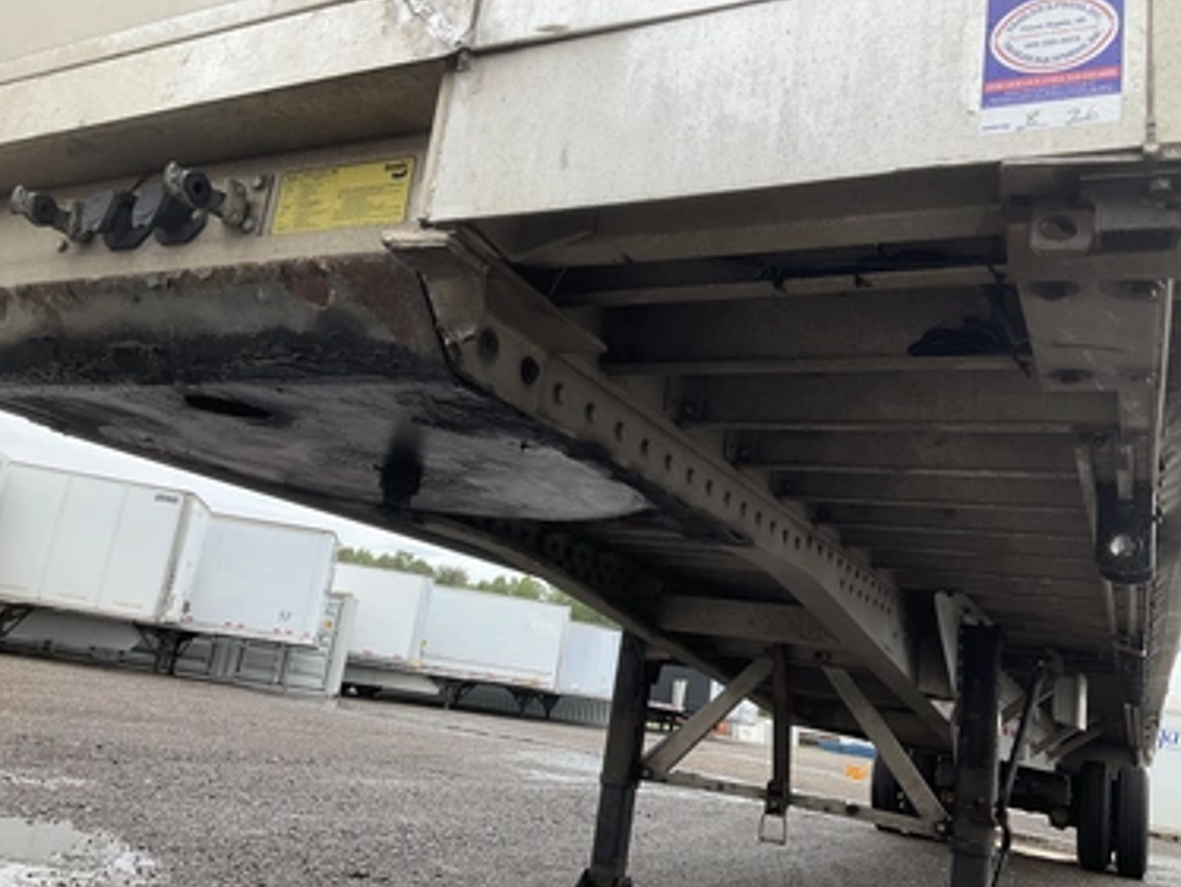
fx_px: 1058
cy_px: 439
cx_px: 597
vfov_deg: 45.5
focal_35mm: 31
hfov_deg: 58.3
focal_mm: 3
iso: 25
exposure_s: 1/372
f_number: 1.8
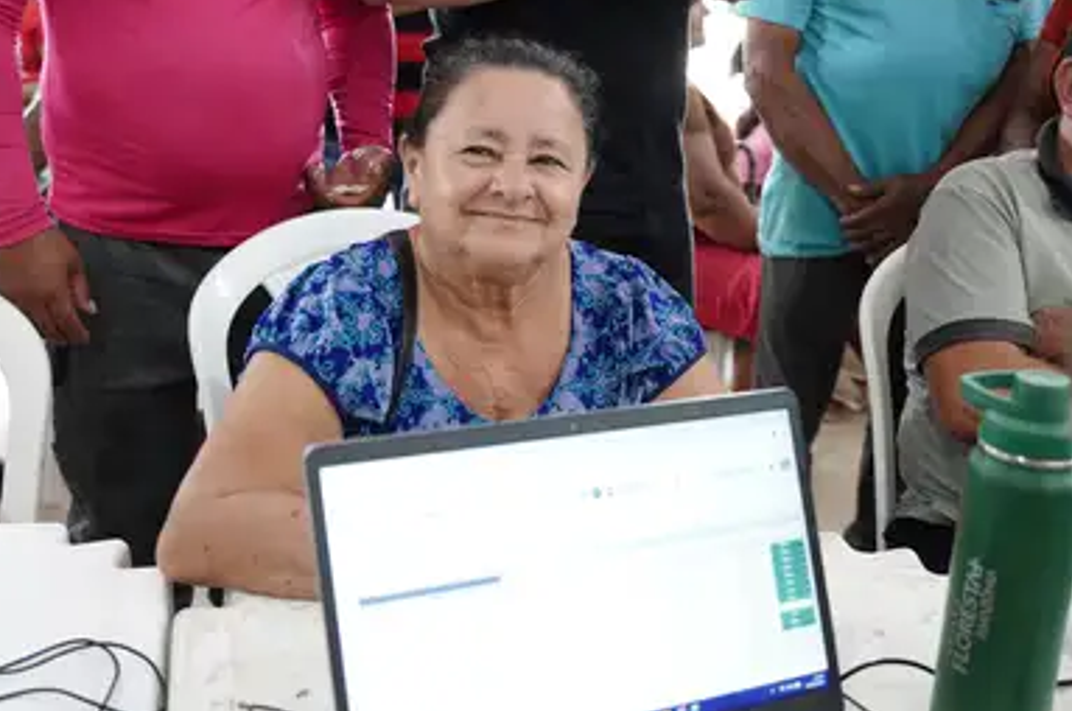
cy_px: 344
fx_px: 1367
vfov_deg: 29.1
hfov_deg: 42.8
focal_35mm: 46
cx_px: 515
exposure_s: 1/125
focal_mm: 29.5
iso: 3200
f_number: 2.8
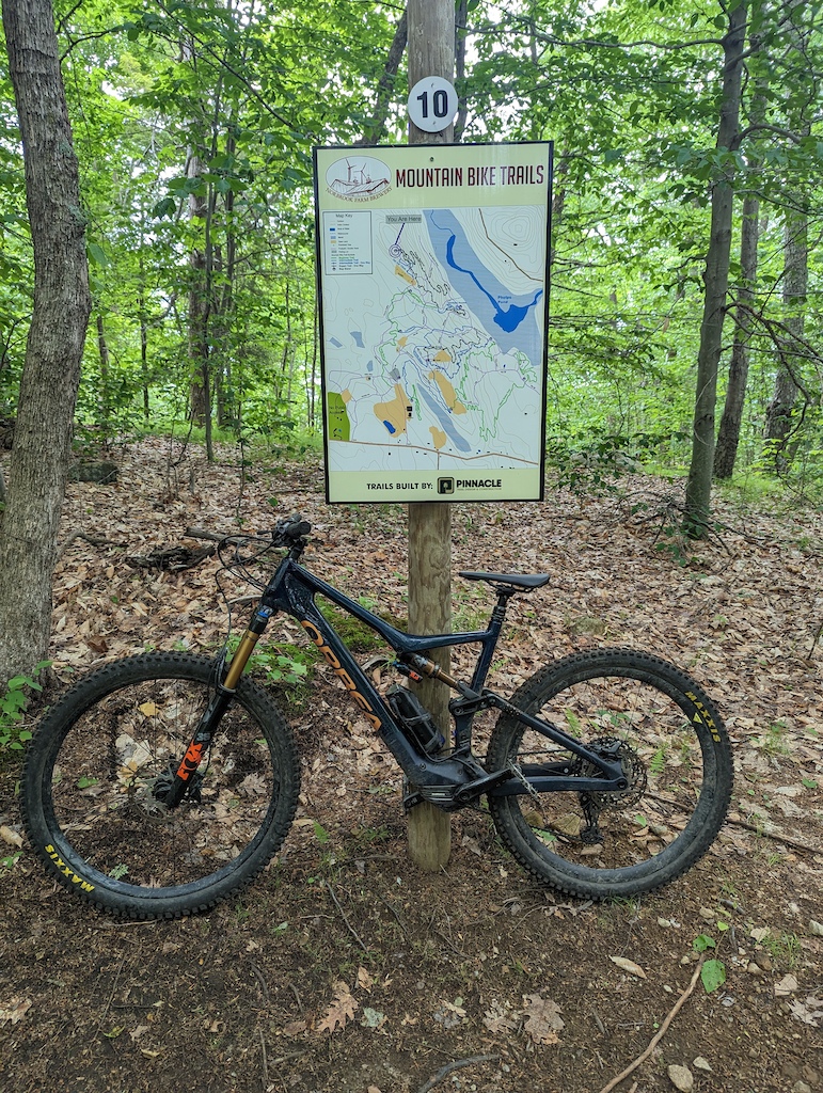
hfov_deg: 56.9
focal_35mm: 24
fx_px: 759
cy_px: 546
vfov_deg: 71.5
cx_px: 412
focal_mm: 6.81
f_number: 1.85
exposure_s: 1/43.3
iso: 39
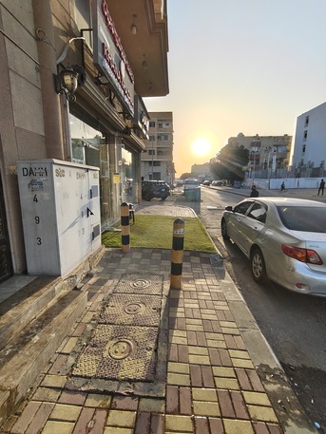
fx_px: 188
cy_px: 217
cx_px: 163
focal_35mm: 15
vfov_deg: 98.2
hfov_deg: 81.8
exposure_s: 1/968
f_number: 2.2
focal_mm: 1.64
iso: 50
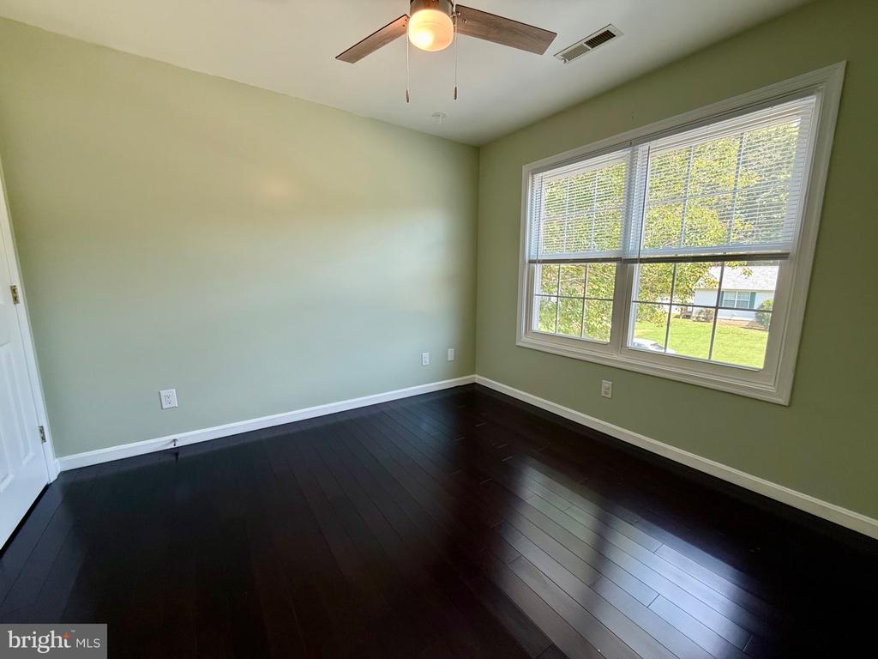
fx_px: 355
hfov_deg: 102.1
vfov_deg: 85.7
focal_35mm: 14
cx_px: 439
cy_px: 330
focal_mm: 2.22
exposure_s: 1/120
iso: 125
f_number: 2.2
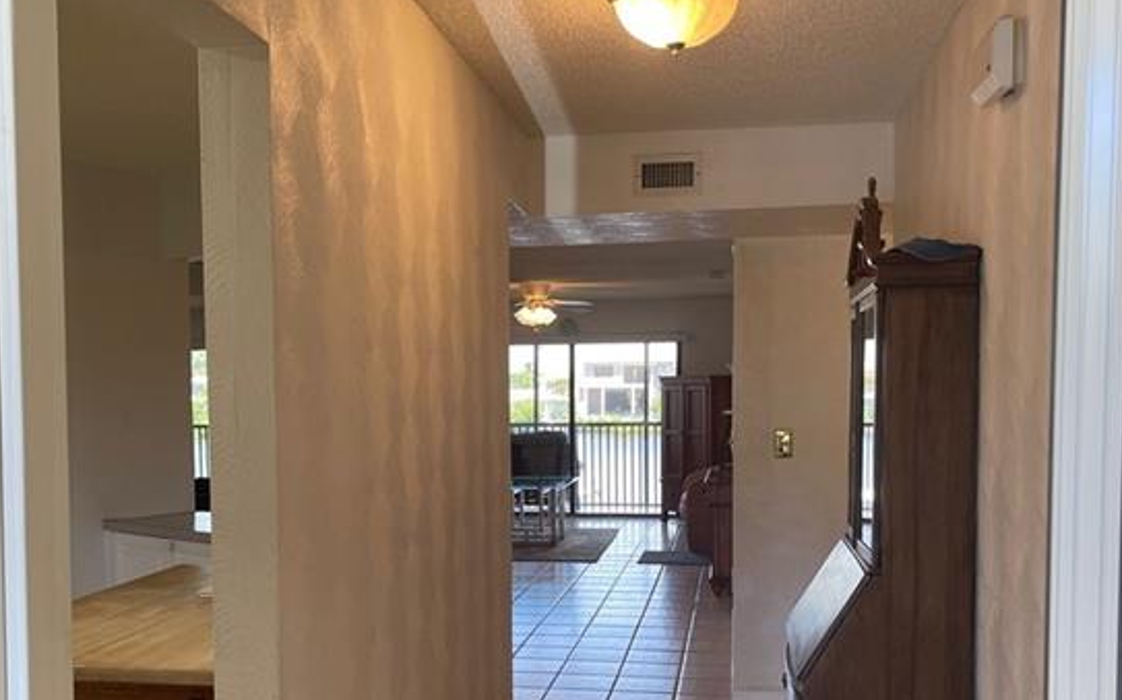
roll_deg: -0.2
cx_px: 531
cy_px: 444
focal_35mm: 39
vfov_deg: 32.6
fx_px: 1192
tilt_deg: -2.5
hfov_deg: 50.4
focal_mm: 5.1
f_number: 1.6
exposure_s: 1/121
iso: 80
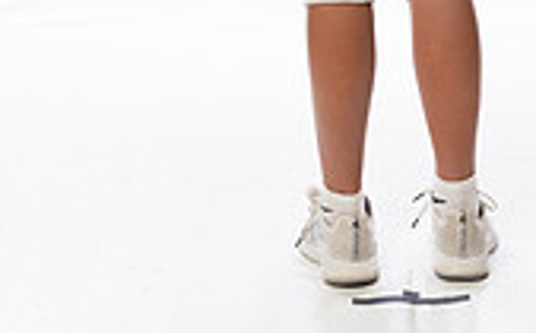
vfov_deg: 9.0
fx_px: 1983
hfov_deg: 15.3
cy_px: -362
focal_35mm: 136
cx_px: 409
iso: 640
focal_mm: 50
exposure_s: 1/250
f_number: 5.6
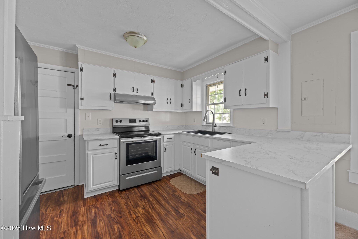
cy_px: 120
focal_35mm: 14
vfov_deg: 81.2
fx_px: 139
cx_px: 179
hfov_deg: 104.3
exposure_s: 4
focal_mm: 14
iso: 100
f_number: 9
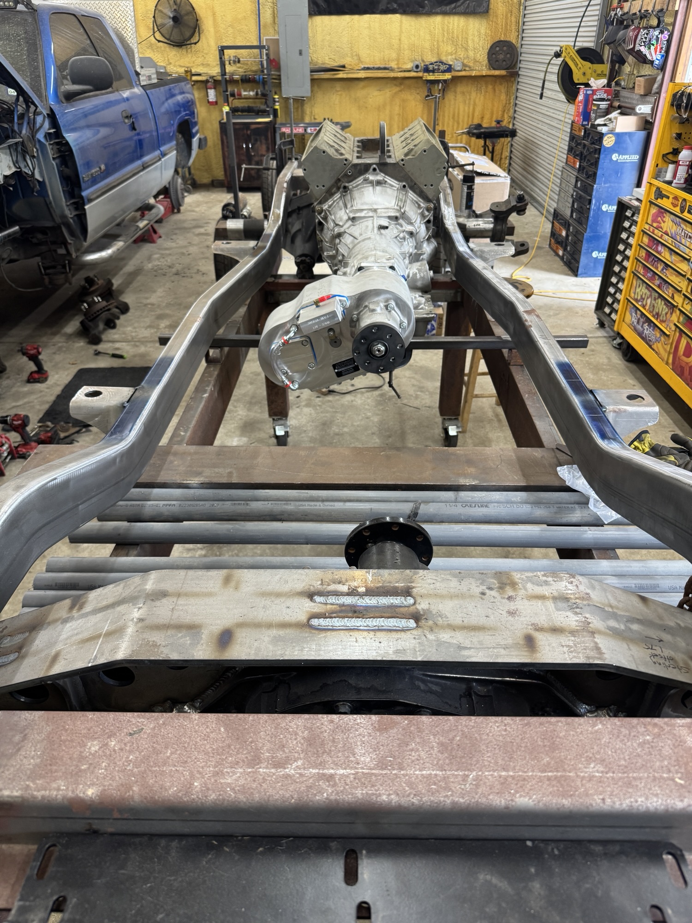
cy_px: 462
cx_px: 346
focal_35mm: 24
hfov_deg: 56.8
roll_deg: +1.4
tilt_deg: -32.6
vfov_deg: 71.6
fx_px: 640
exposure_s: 1/60
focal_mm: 6.76
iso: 200
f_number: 1.78
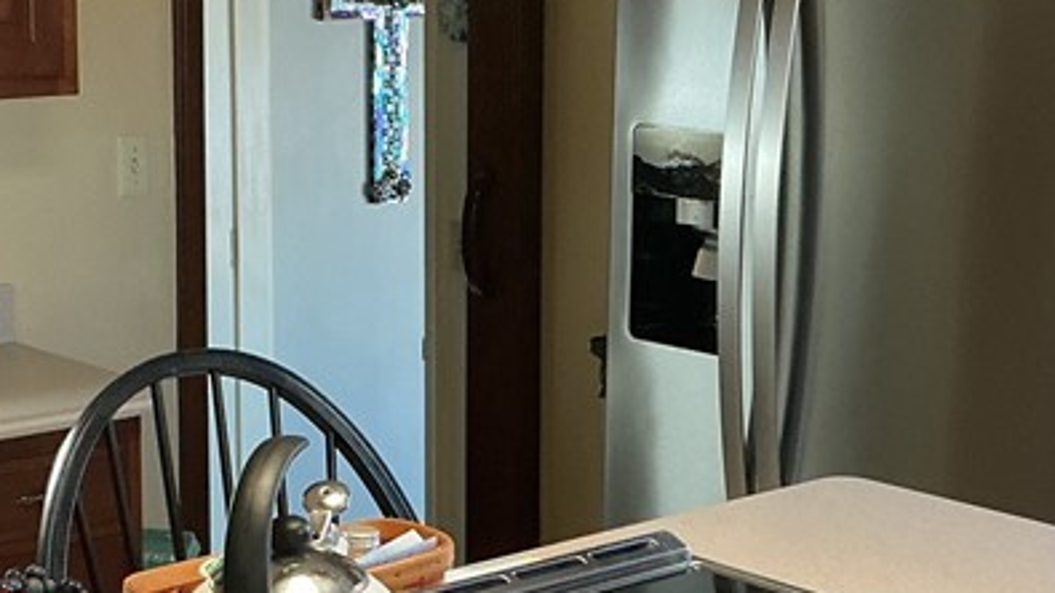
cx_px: 438
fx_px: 2293
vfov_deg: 14.7
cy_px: 323
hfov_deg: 25.9
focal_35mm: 82
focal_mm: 3
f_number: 1.8
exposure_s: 1/60
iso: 125
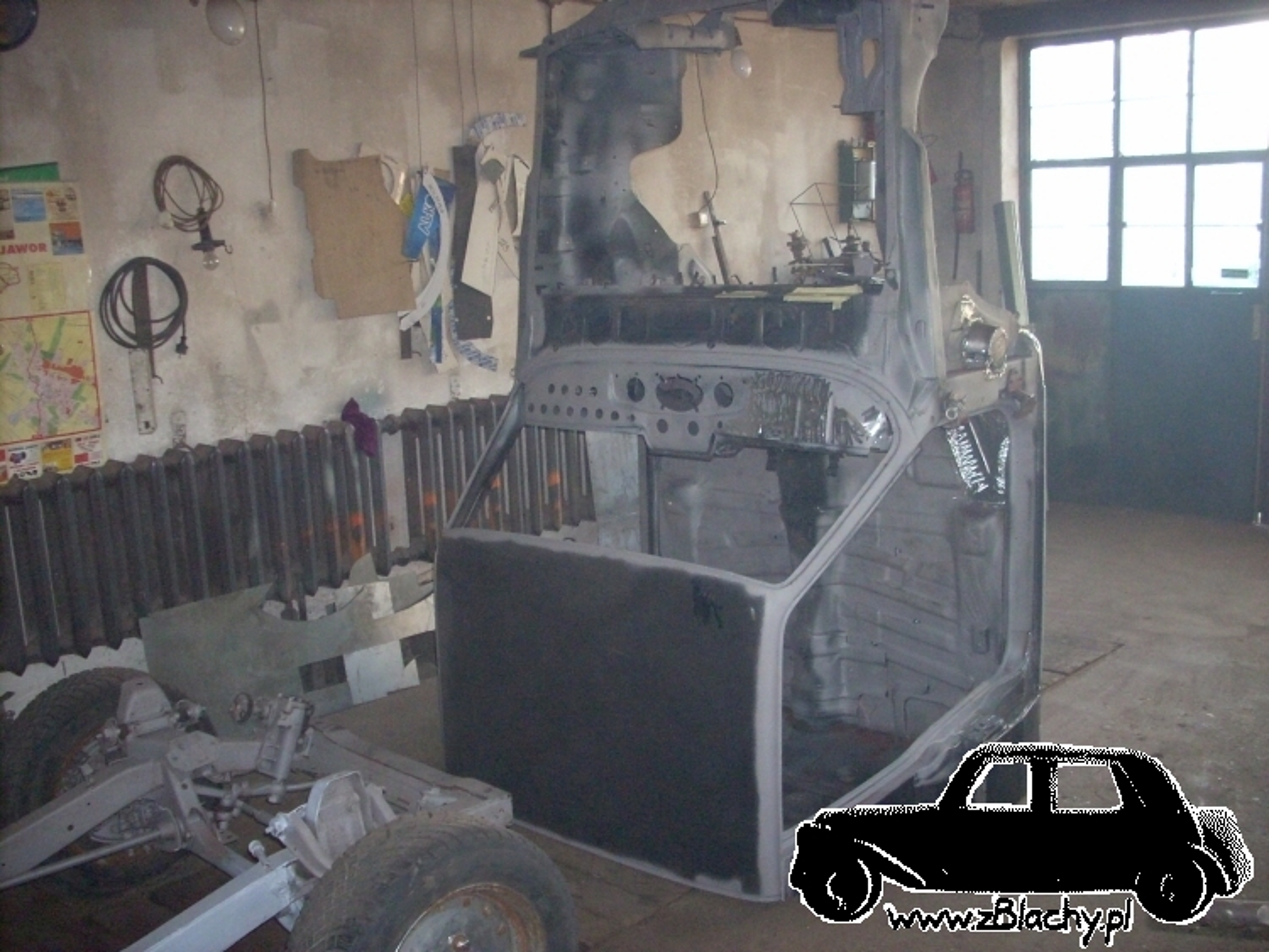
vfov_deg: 38.7
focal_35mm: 37
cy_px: 476
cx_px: 634
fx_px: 1357
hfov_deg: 50.1
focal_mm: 6.2
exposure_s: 1/60
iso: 400
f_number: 2.8
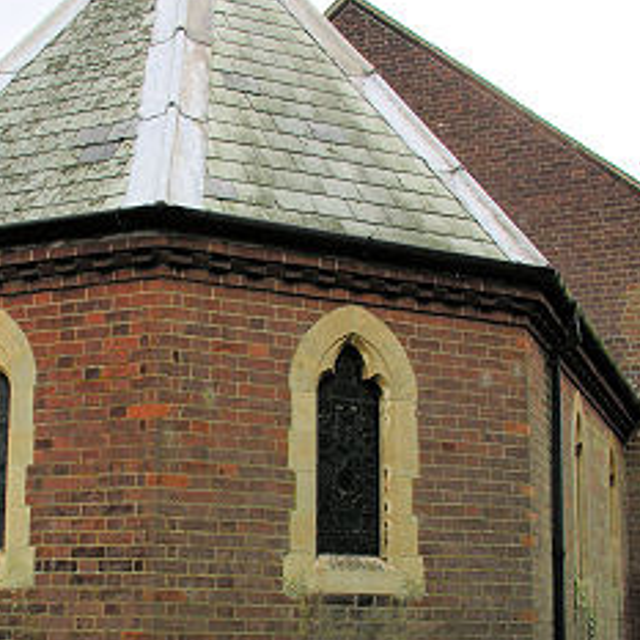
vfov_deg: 28.1
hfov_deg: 27.8
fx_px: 1276
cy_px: 371
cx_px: 177
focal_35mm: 61
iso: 50
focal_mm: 8.9
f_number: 4.5
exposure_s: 1/115
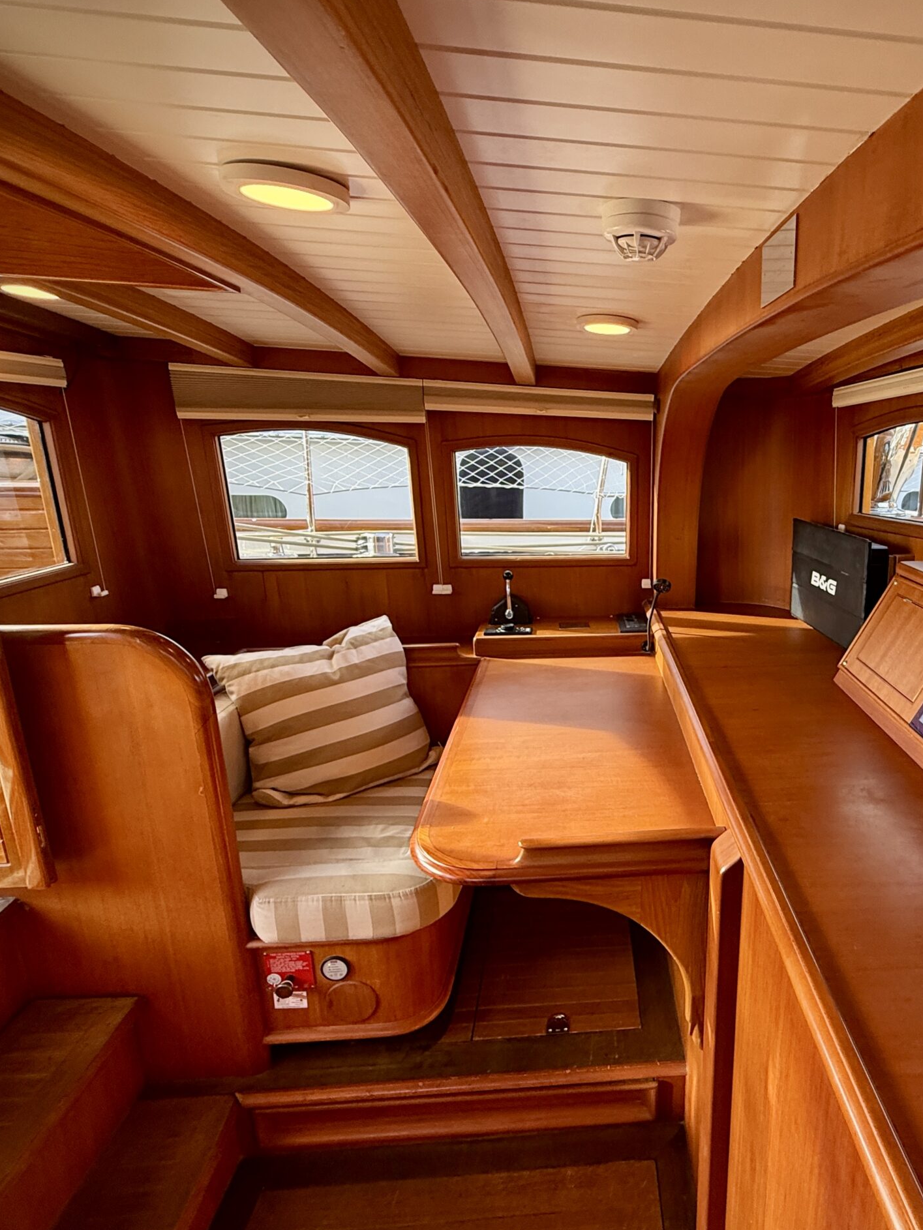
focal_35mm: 19
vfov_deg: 84.7
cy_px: 620
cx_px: 664
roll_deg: -3.0
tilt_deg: -14.2
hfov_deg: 65.5
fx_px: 675
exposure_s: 1/99
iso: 200
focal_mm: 2.22
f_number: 2.2
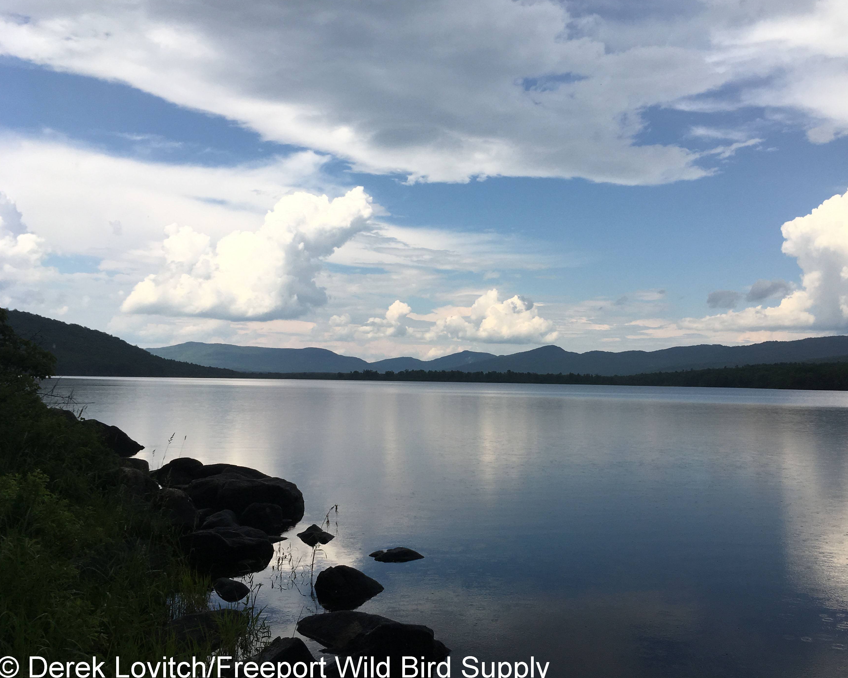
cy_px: 325
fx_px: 828
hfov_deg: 54.1
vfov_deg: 44.5
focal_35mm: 33
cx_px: 480
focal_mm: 4.15
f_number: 2.2
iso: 25
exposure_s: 1/2079
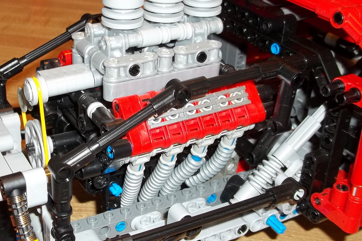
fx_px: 553
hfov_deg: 36.0
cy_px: 107
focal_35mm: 55
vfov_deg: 24.6
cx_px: 131
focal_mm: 5.9
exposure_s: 1/30
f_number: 3.3
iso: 64
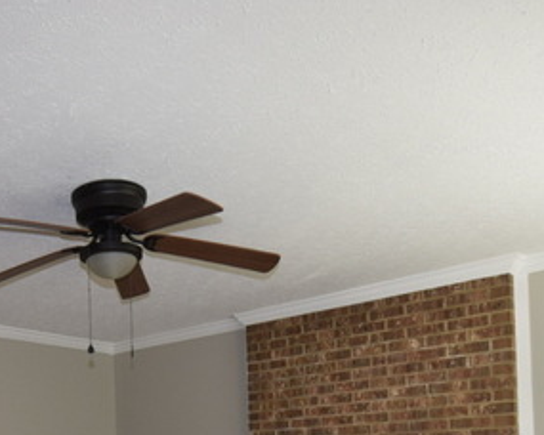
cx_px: 115
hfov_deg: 46.7
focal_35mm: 37
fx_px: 596
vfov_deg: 35.2
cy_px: 462
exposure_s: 1/125
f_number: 5.6
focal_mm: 10
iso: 450
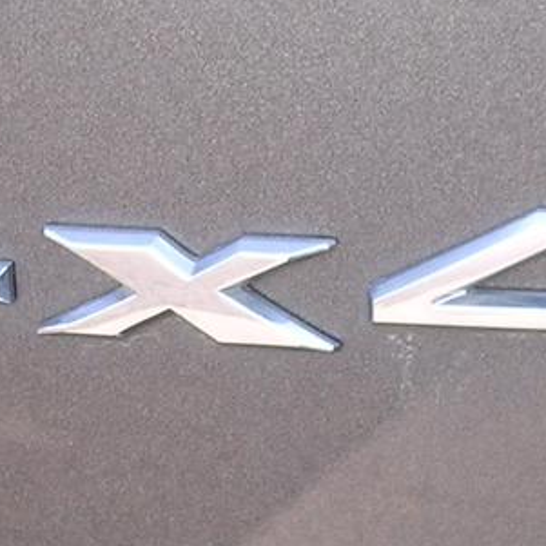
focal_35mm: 143
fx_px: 2552
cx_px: 174
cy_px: 377
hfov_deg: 12.2
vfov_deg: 12.2
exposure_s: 1/41.6
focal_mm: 5.8
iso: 100
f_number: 2.8
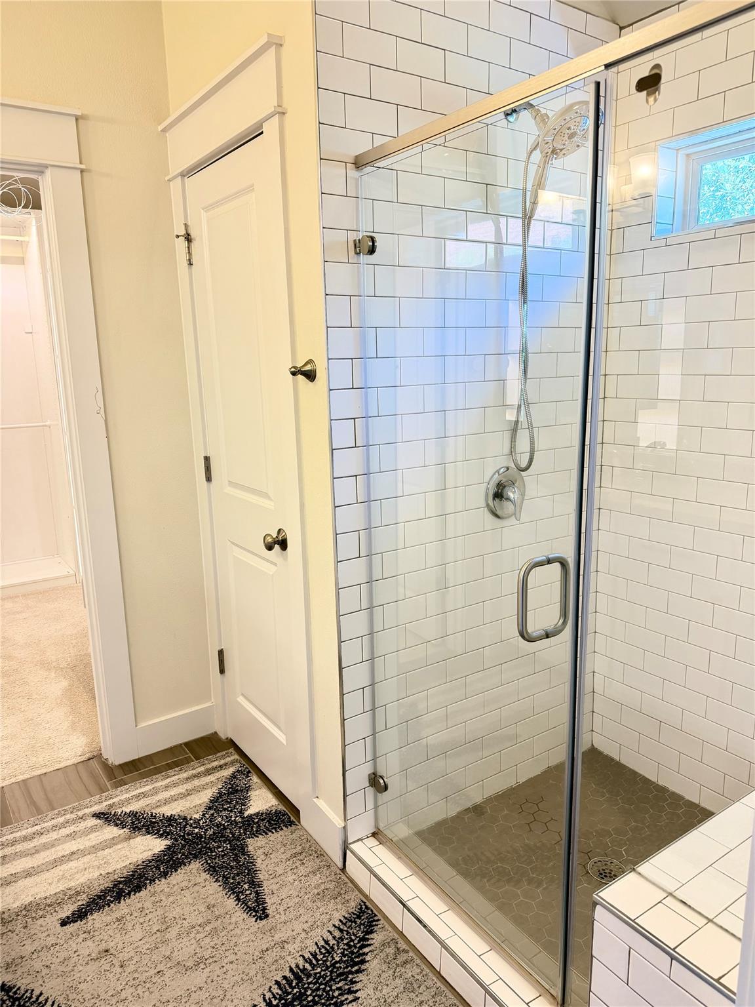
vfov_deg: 71.6
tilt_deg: -11.6
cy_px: 504
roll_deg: +1.2
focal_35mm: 24
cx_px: 378
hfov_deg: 56.8
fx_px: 698
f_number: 1.78
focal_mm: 6.76
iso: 200
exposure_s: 1/60
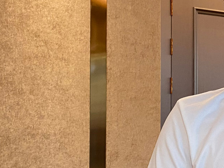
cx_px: 270
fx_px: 543
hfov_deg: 21.6
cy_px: 101
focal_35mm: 84
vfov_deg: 17.5
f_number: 1.8
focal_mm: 4.25
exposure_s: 1/50
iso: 160
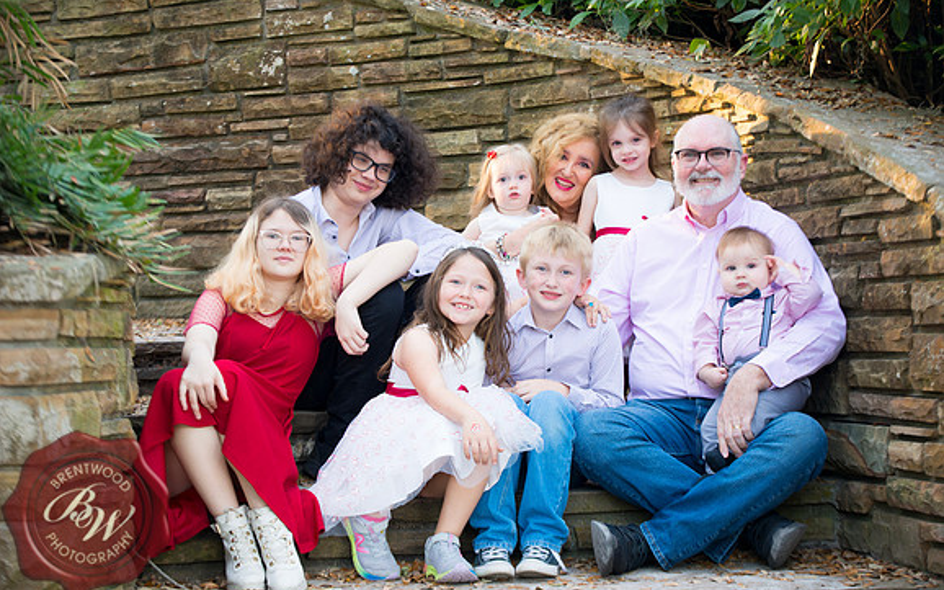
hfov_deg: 23.8
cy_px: 311
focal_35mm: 87
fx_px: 2238
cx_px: 472
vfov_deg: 15.0
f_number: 2.8
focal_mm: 85
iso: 200
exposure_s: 1/30
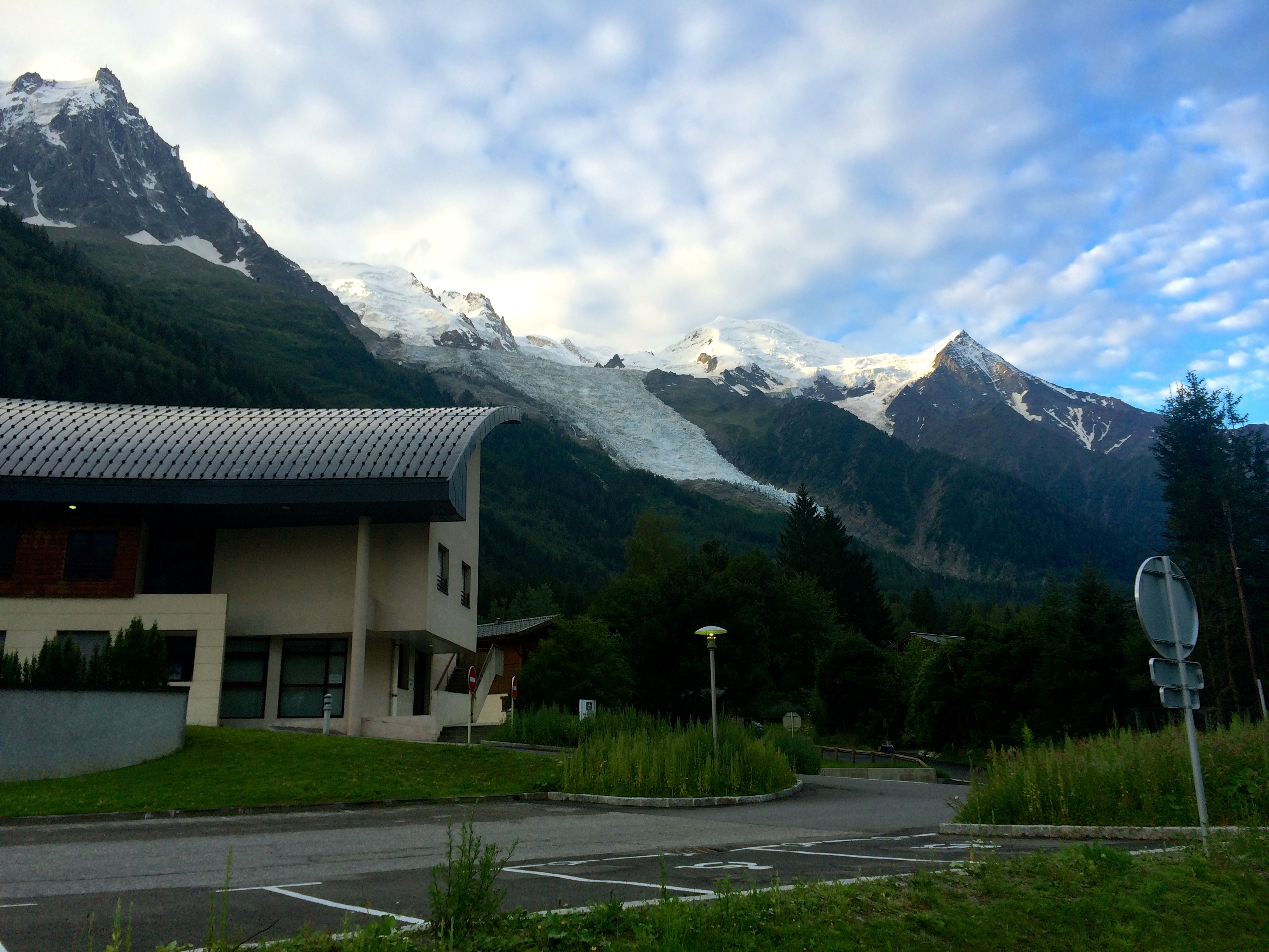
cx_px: 634
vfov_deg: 46.8
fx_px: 1100
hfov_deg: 60.0
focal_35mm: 30
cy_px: 476
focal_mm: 4.12
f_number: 2.2
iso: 32
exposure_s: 1/187
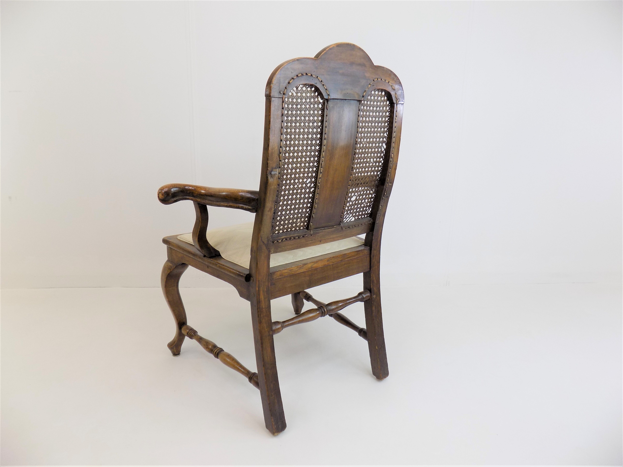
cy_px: 234
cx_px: 312
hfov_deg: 73.9
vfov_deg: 58.9
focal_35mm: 23
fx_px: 414
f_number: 3.1
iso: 80
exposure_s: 1/60
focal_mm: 4
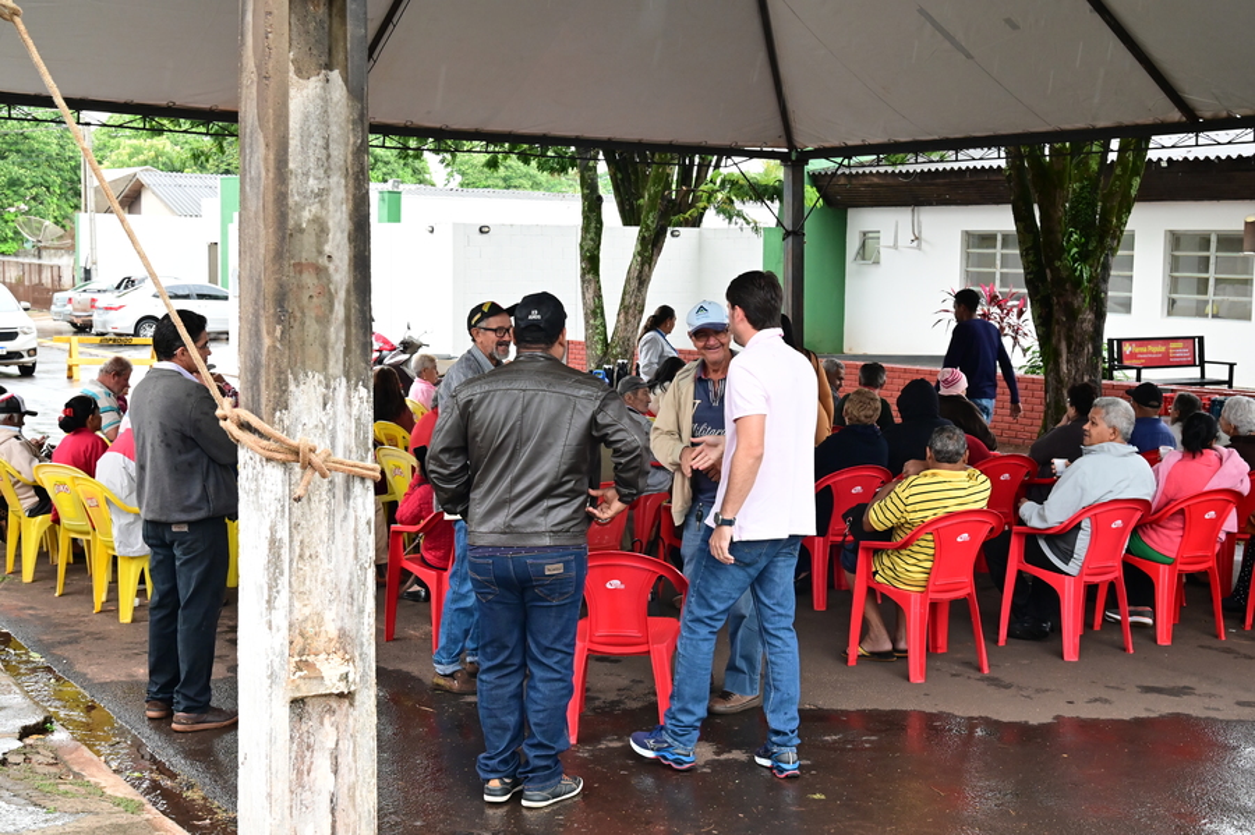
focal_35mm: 50
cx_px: 628
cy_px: 418
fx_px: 1742
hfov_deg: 39.6
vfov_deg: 27.0
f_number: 10
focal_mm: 50
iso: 3200
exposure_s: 1/125
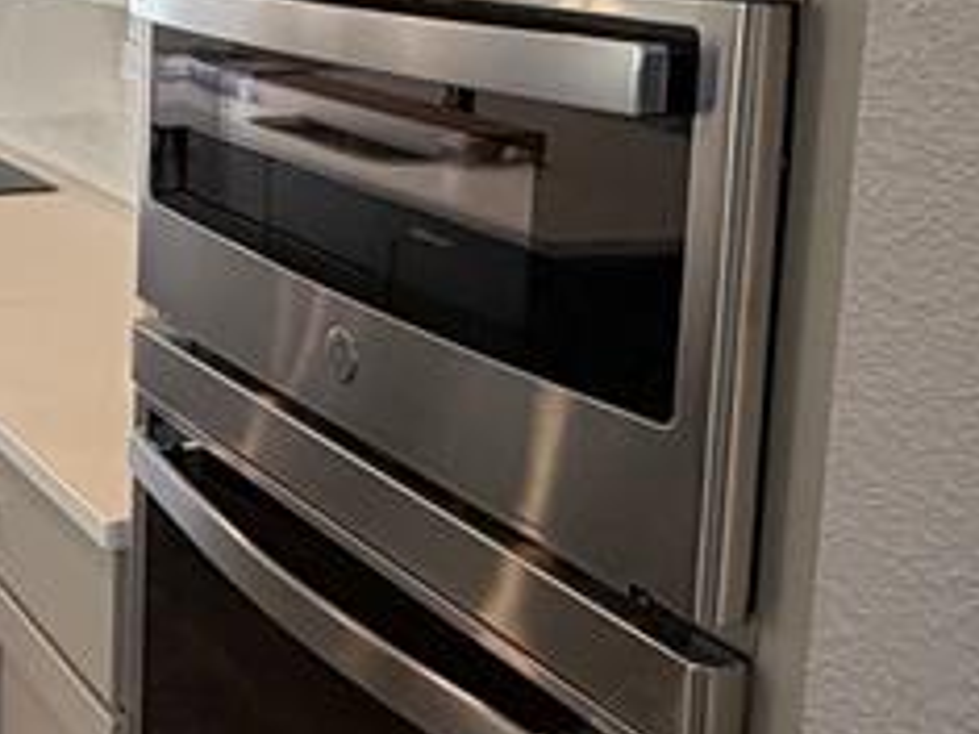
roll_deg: -0.4
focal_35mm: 61
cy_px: 146
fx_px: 1724
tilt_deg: -7.9
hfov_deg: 30.9
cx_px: 192
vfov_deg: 23.6
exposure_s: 1/120
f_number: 2.2
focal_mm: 2.22
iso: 160
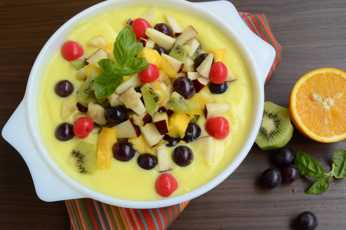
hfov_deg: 43.6
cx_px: 173
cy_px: 115
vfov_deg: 29.9
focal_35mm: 45
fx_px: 433
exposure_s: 1/320
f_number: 11
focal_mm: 30
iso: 800
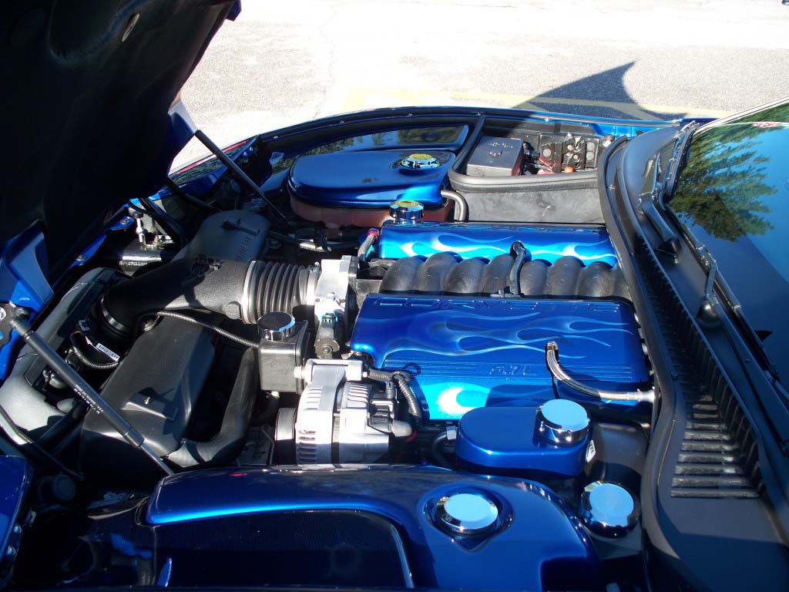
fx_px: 821
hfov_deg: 51.4
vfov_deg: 39.7
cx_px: 394
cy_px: 296
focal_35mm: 36
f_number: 2.8
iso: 64
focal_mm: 7.54
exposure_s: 1/200
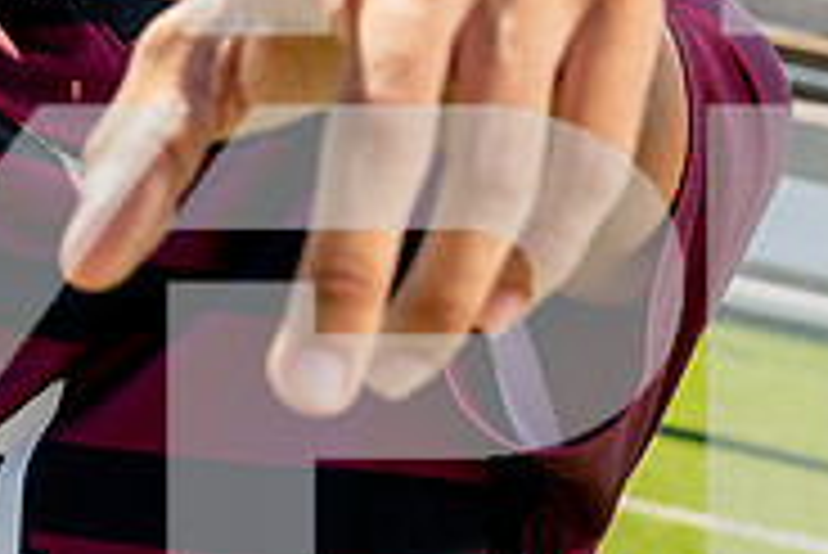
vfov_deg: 6.2
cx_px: 94
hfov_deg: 9.3
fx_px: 5087
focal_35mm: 221
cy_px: -200
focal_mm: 70
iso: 320
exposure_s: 1/250
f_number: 11
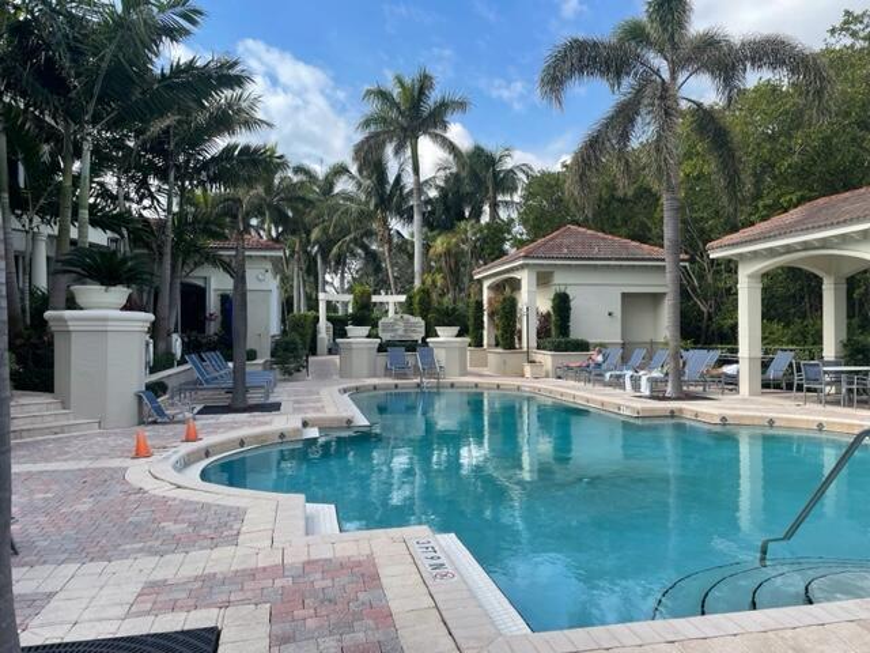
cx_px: 435
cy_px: 326
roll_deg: +1.0
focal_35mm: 26
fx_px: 653
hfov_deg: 67.3
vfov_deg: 53.1
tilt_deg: +0.6
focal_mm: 4.2
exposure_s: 1/1795
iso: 32
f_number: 1.6
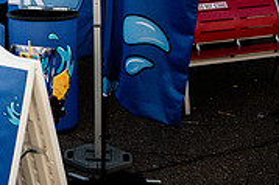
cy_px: -65
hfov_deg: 22.7
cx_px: -101
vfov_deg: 16.4
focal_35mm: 78
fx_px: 604
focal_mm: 24
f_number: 4
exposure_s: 1/640
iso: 250
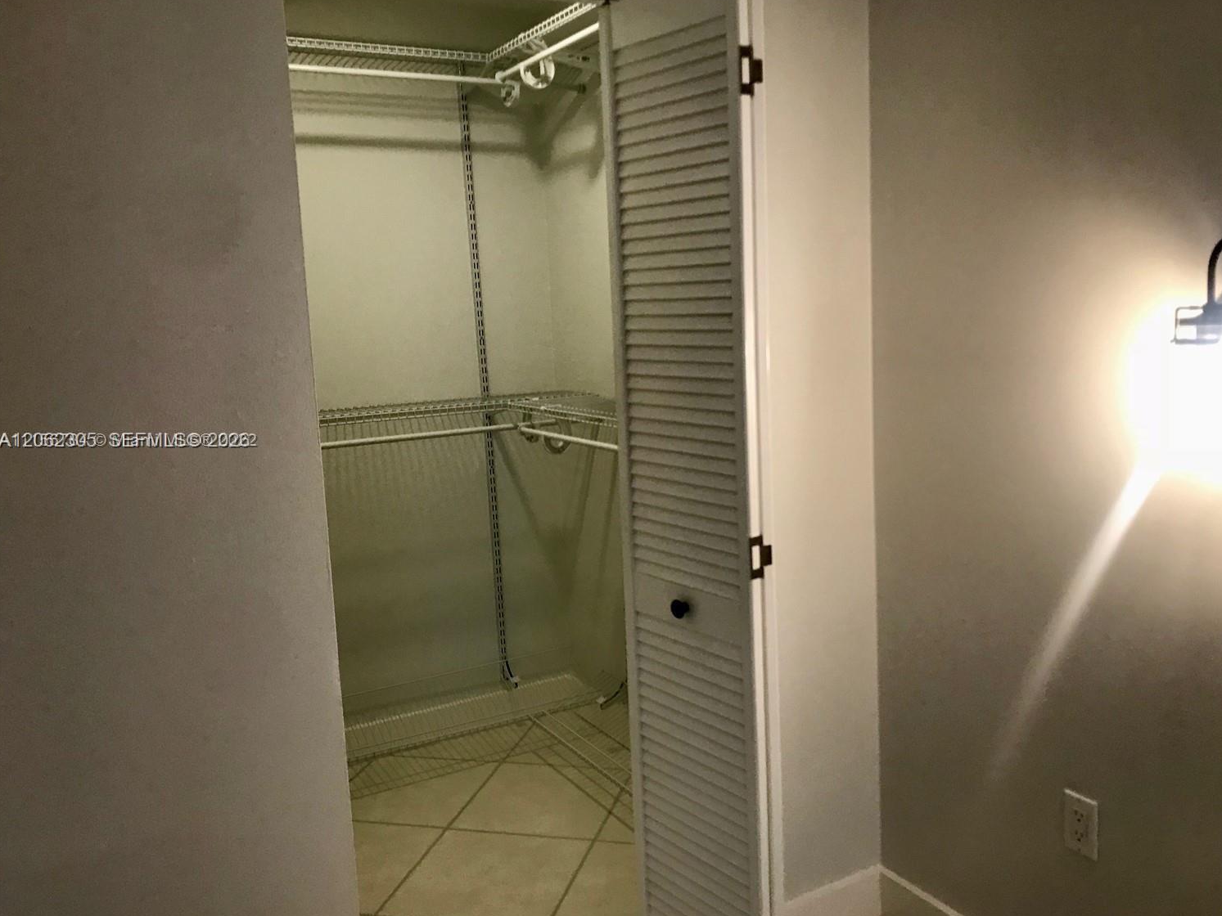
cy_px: 442
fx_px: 1059
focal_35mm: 30
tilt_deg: -7.9
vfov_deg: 46.8
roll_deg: +2.2
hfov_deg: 59.9
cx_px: 650
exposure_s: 1/30
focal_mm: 3.99
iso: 32
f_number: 1.8
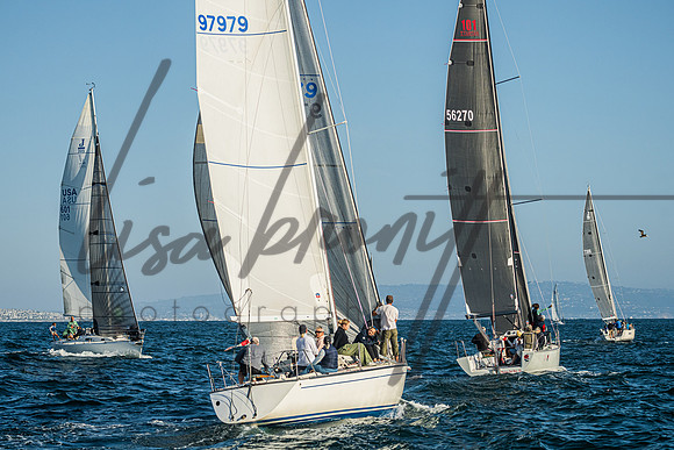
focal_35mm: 115
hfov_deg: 17.7
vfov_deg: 11.9
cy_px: 209
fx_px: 2159
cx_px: 338
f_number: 5.6
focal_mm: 100
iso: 400
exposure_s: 1/6400
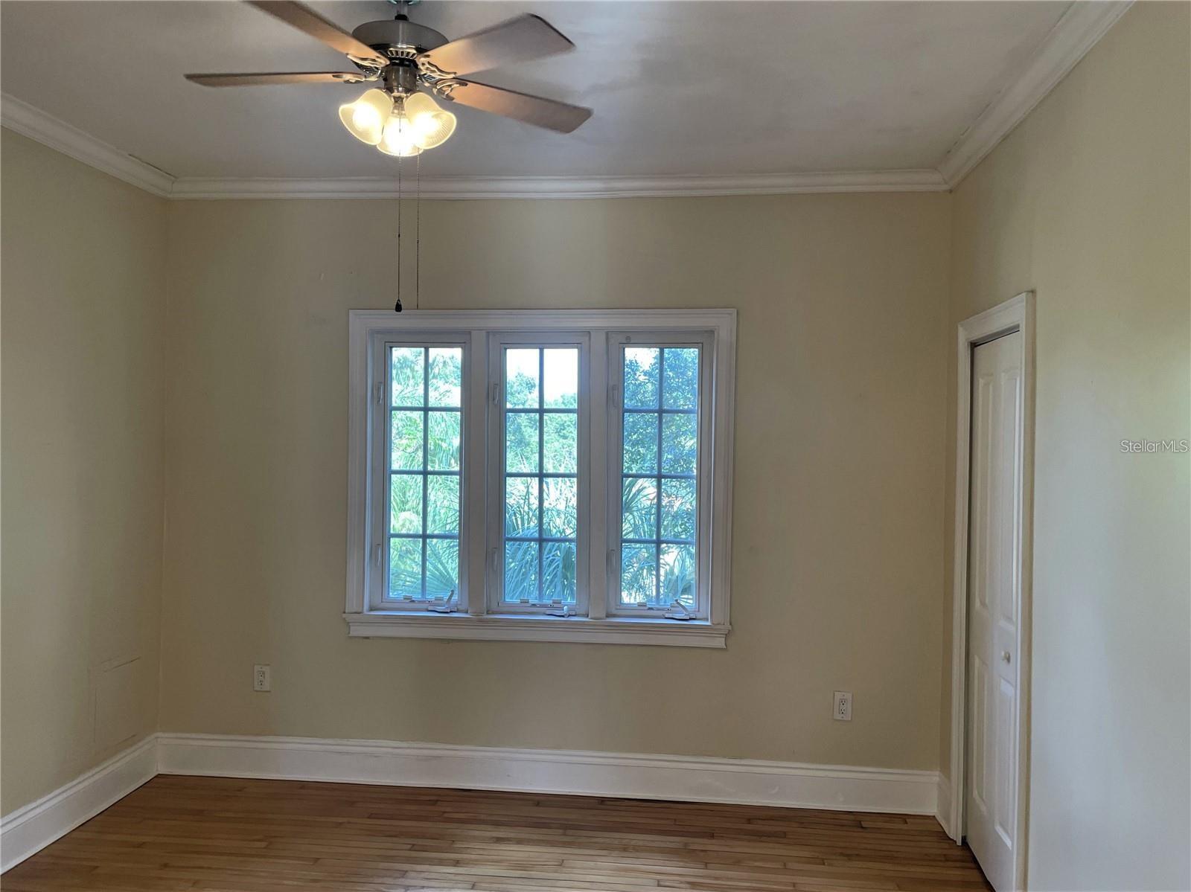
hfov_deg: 67.3
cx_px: 596
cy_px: 446
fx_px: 894
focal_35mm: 26
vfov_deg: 53.0
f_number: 1.6
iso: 80
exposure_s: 1/120
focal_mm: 4.2
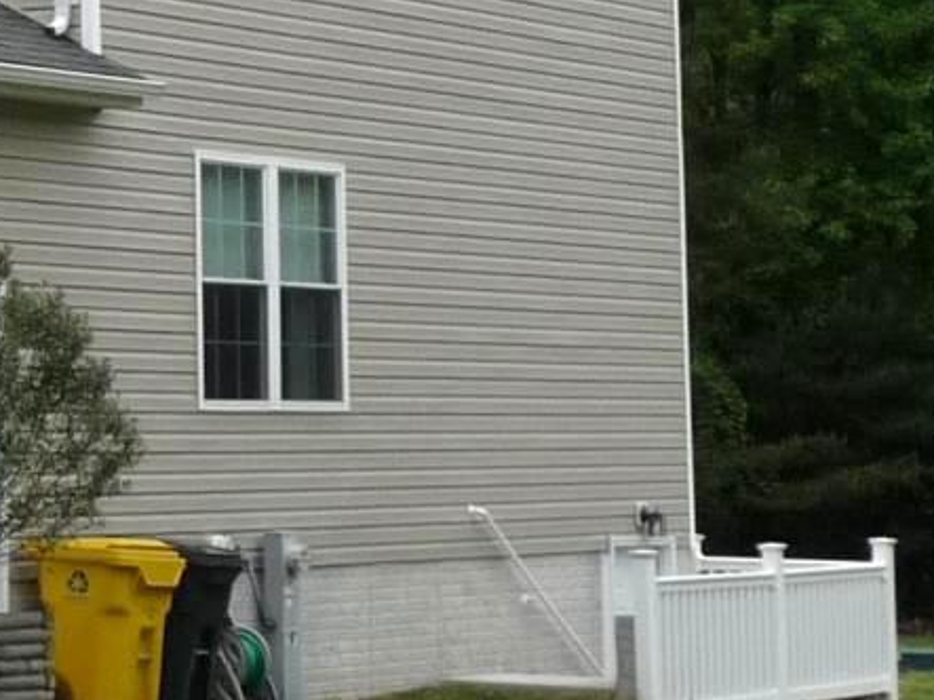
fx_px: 3992
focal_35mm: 148
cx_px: -569
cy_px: -192
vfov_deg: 9.8
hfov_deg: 12.5
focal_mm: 4.7
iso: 100
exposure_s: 1/640
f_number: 3.3
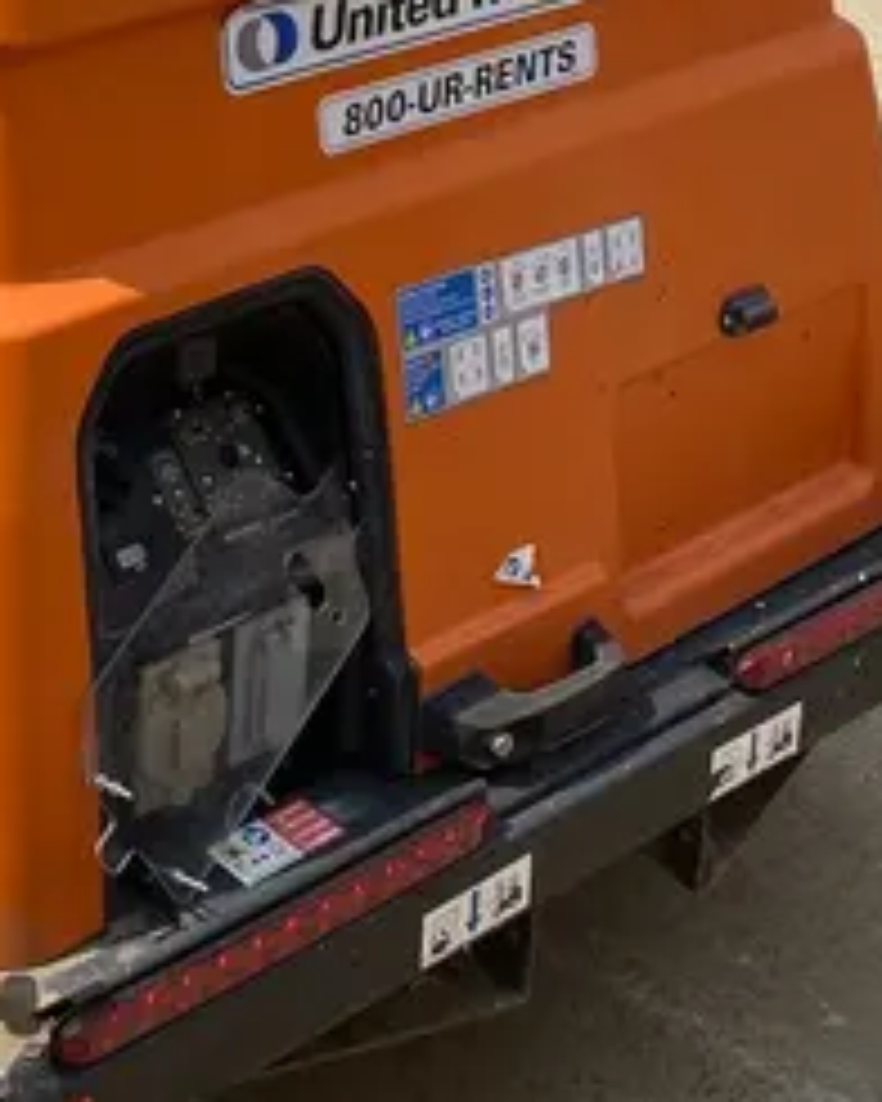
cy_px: -263
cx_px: 4
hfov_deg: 19.6
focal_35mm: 76
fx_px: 2480
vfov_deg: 22.8
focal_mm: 4.25
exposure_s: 1/3497
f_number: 1.8
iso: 32
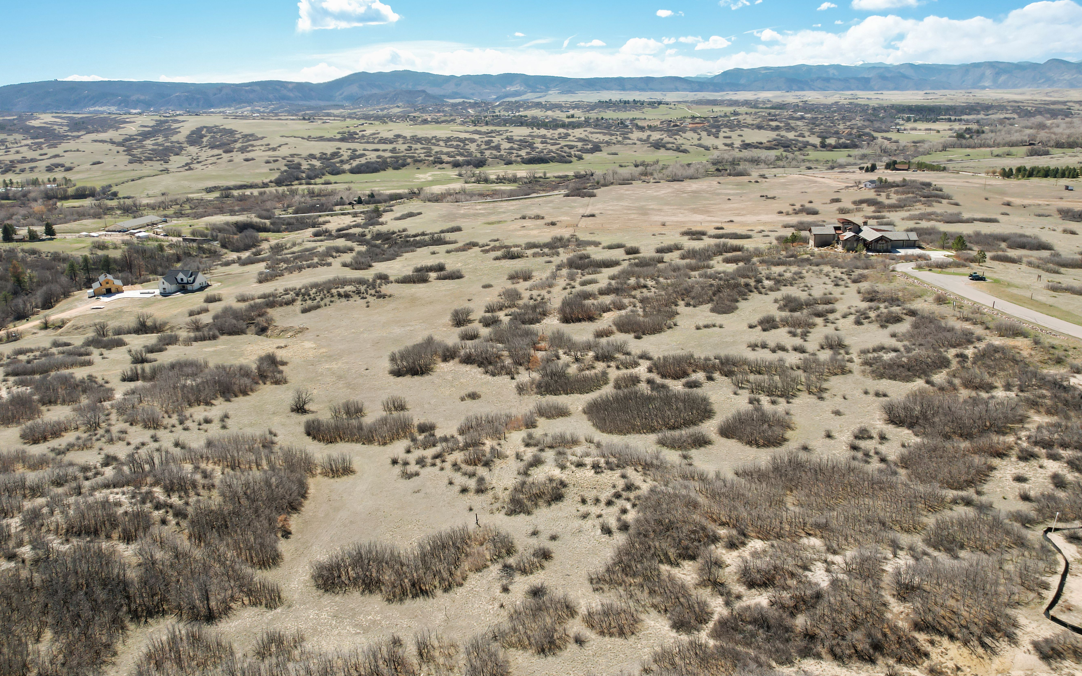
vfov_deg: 52.9
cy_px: 310
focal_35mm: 23
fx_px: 678
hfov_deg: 77.1
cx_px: 528
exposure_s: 1/1500
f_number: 2.8
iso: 100
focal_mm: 8.38
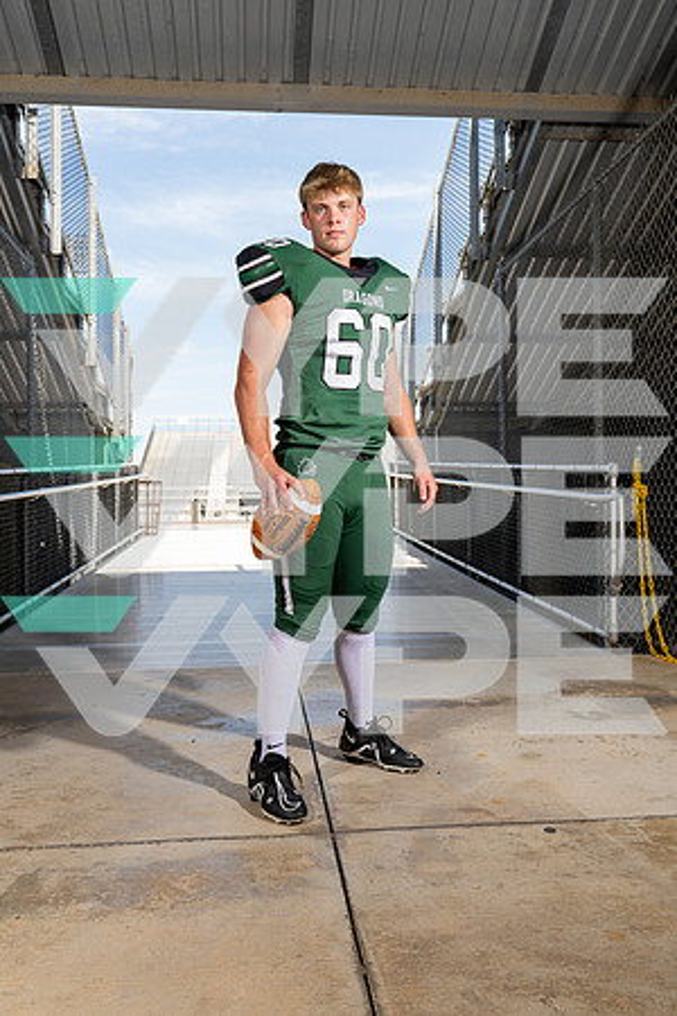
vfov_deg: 60.3
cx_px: 338
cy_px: 508
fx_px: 874
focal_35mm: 31
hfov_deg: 42.3
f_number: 8
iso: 320
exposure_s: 1/250
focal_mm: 31
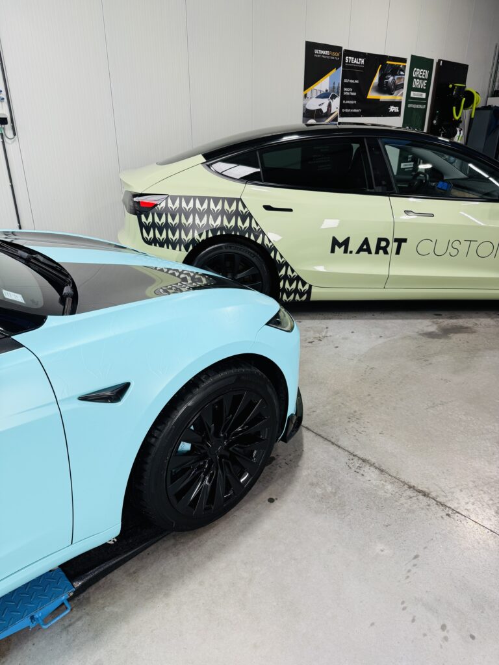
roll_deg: +0.1
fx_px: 461
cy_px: 332
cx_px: 250
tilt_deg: -23.3
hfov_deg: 56.8
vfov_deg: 71.6
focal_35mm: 24
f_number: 1.78
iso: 50
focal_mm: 6.76
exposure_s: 1/100
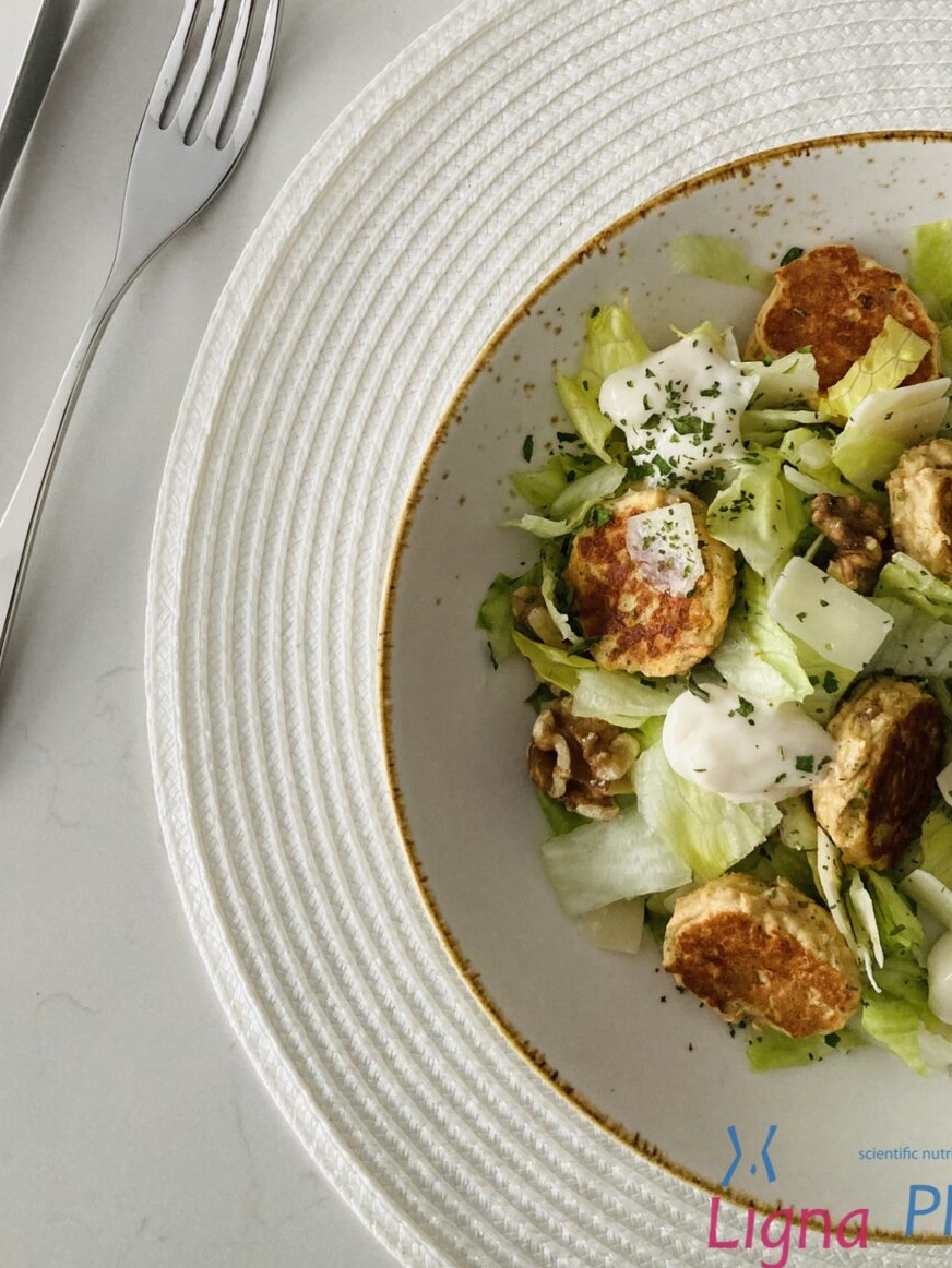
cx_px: 544
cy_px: 467
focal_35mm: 37
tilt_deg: -84.4
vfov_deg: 49.6
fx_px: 1356
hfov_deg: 38.6
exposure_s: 1/60
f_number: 1.8
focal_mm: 3.99
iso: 200
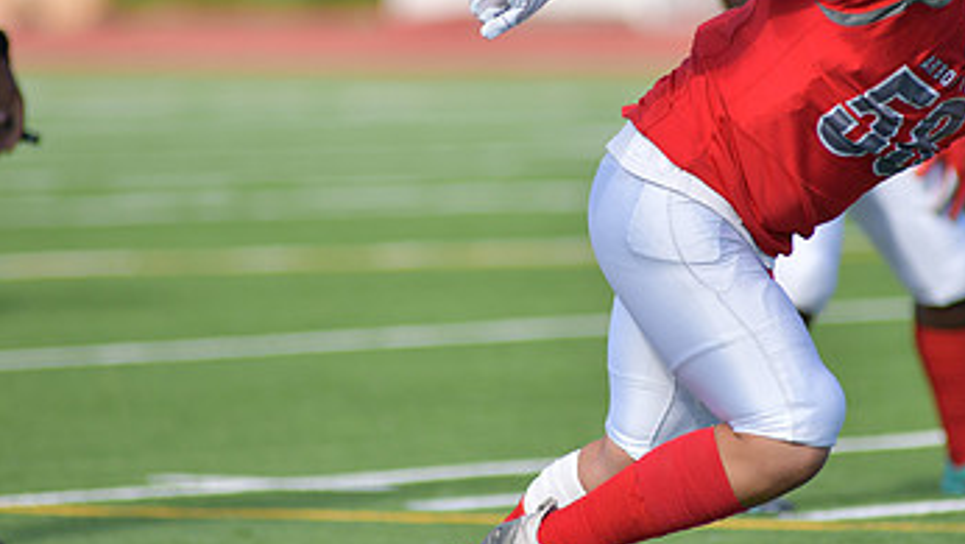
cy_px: 269
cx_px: 583
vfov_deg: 2.3
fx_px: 13491
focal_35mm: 527
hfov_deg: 4.1
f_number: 3.5
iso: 160
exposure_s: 1/2000
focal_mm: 300
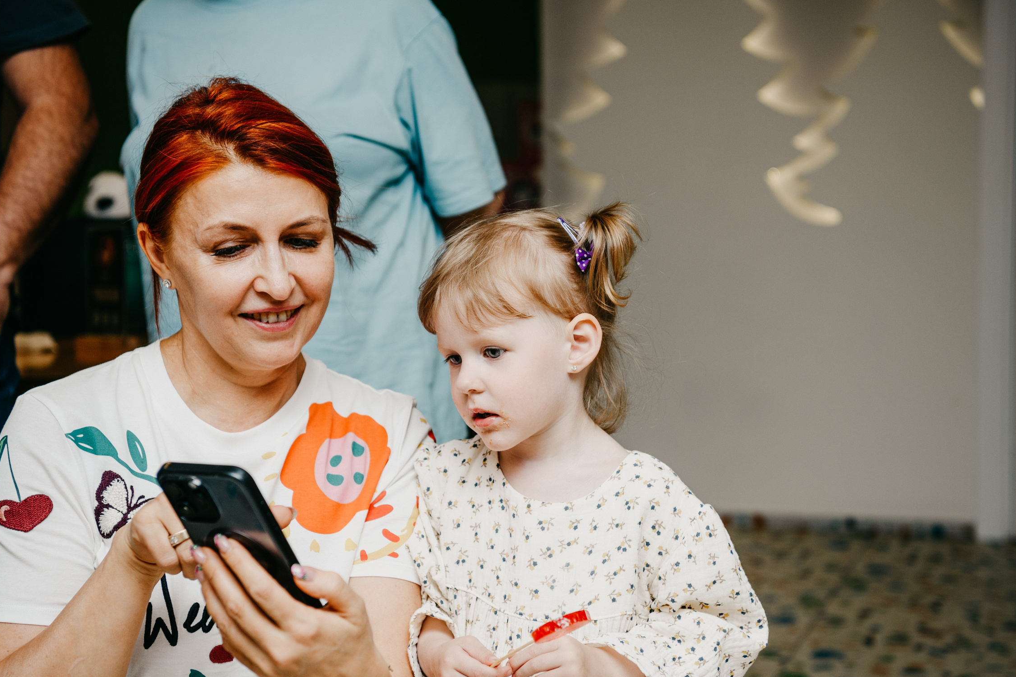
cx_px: 532
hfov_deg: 32.9
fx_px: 1722
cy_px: 364
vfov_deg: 22.3
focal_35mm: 61
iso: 125
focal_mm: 52
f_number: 3.5
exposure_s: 1/160
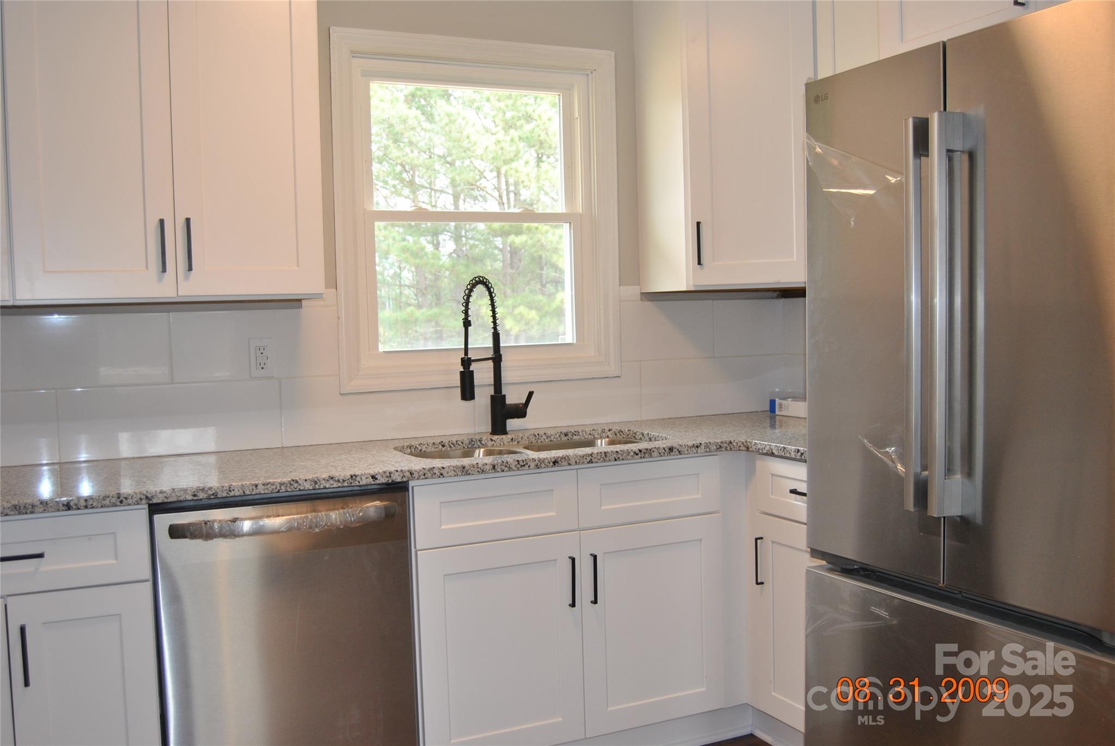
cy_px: 373
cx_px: 558
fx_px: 1070
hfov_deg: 55.1
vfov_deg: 38.4
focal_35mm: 34
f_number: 3.8
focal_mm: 23
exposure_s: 1/60
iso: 200
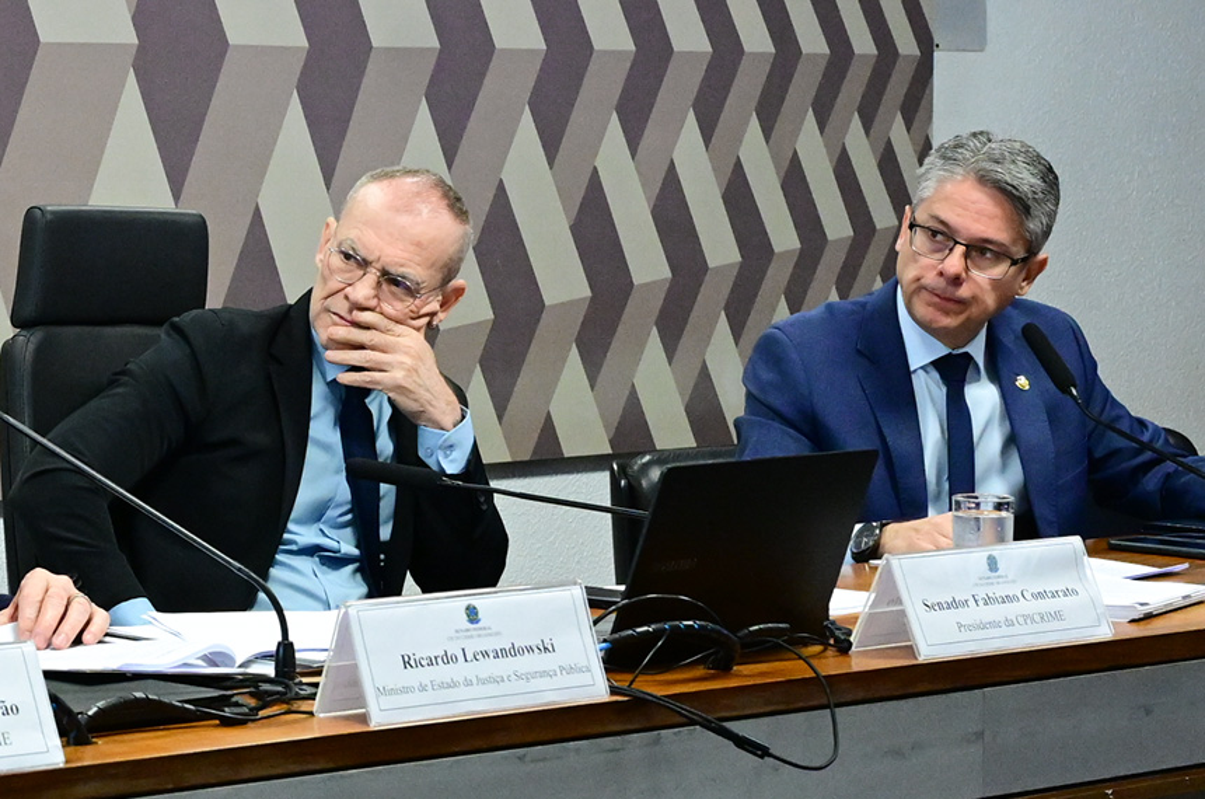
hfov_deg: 41.2
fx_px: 1604
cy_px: 400
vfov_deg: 28.0
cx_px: 602
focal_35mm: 48
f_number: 5
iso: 4000
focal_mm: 32.5
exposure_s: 1/160
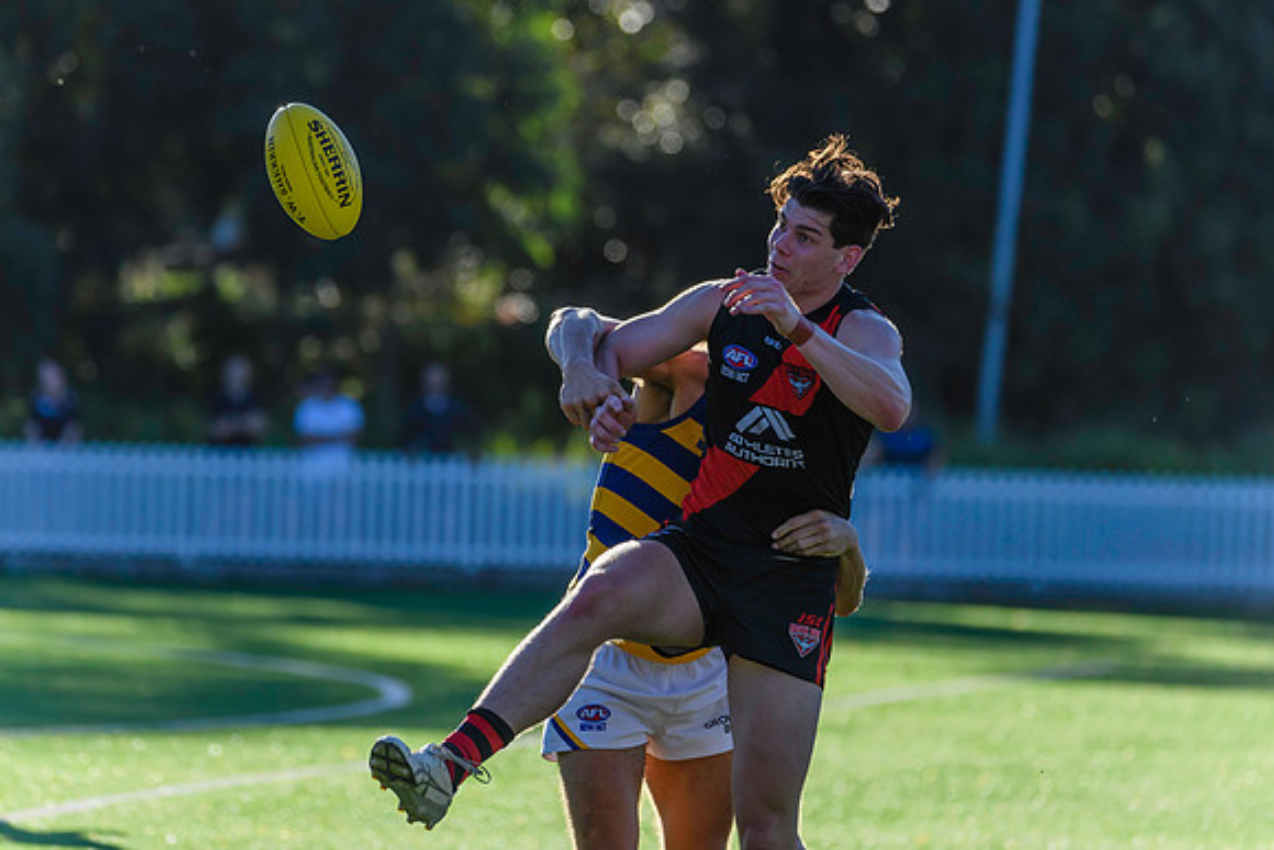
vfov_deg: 3.3
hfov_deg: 5.0
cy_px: 365
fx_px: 14686
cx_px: 620
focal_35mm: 415
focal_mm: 360
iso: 800
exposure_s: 1/1600
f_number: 6
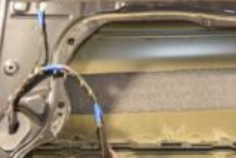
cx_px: 229
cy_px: 45
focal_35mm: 102
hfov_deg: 19.5
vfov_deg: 13.4
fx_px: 669
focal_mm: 18
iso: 800
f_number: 5
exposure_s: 1/100
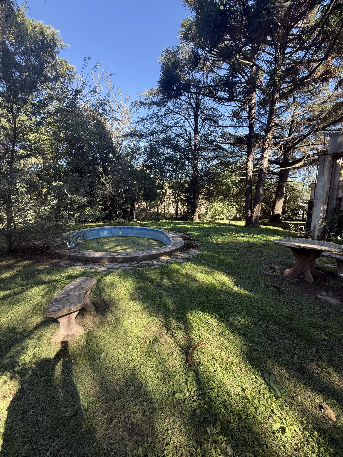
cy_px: 228
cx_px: 172
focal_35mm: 14
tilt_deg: -5.0
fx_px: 185
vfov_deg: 102.1
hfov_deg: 85.7
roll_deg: -1.9
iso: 64
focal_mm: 2.22
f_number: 2.2
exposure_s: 1/161
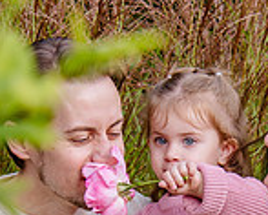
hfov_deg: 8.4
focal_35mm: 230
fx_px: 1827
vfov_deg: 6.7
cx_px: 229
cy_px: 272
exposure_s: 1/160
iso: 500
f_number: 4
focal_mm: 48
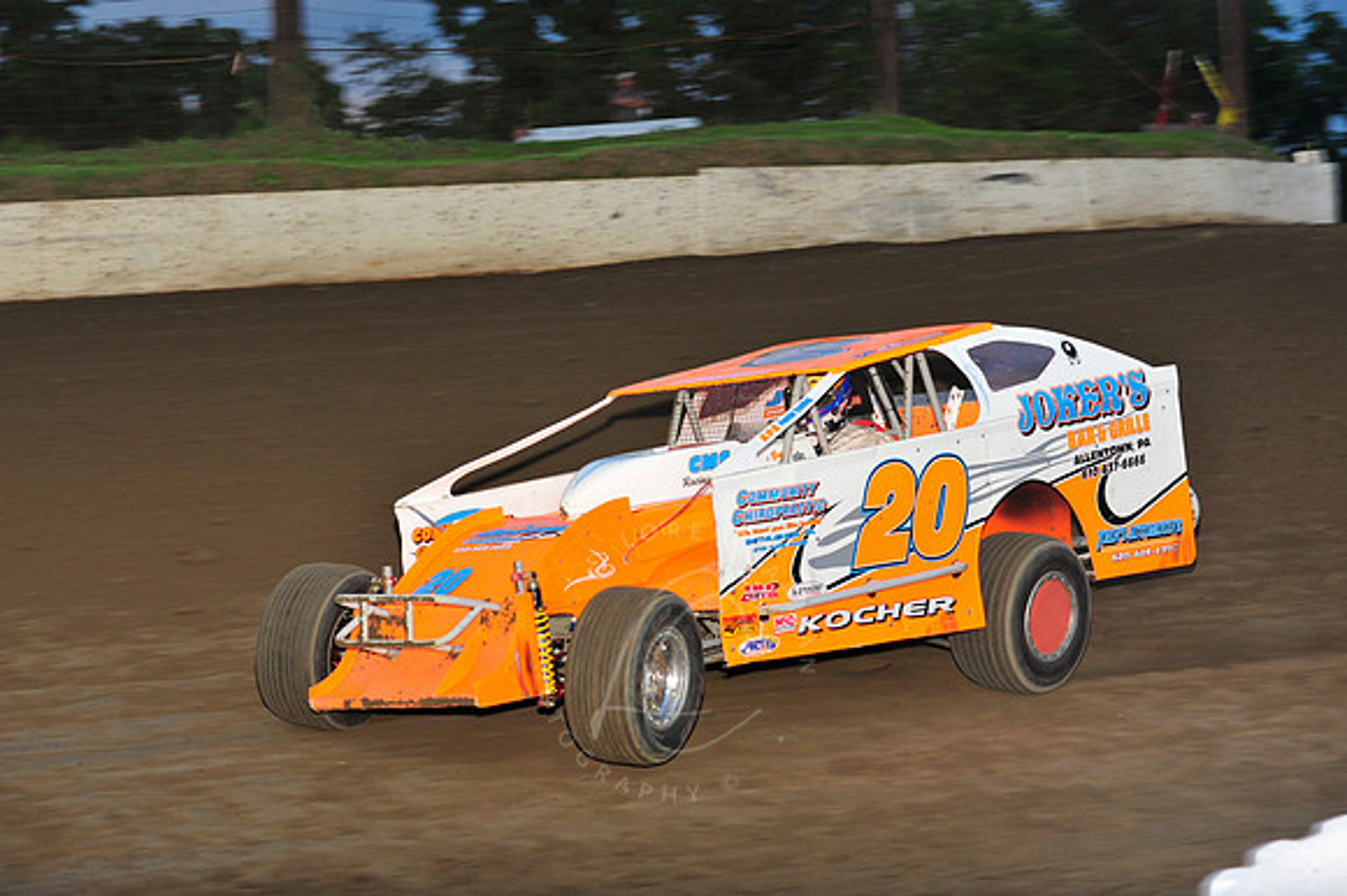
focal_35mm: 105
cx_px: 674
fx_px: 3926
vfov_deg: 13.0
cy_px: 448
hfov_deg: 19.5
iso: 640
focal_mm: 105
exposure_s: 1/320
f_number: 6.3
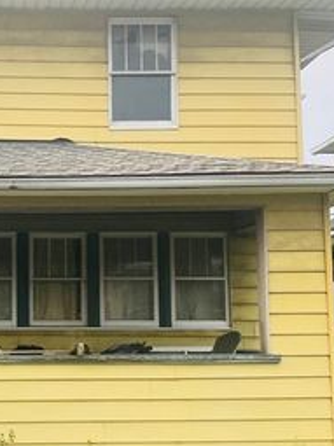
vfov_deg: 28.4
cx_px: -21
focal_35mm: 68
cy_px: 289
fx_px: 876
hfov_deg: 20.7
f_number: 1.8
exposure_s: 1/640
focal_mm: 4.25
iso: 32
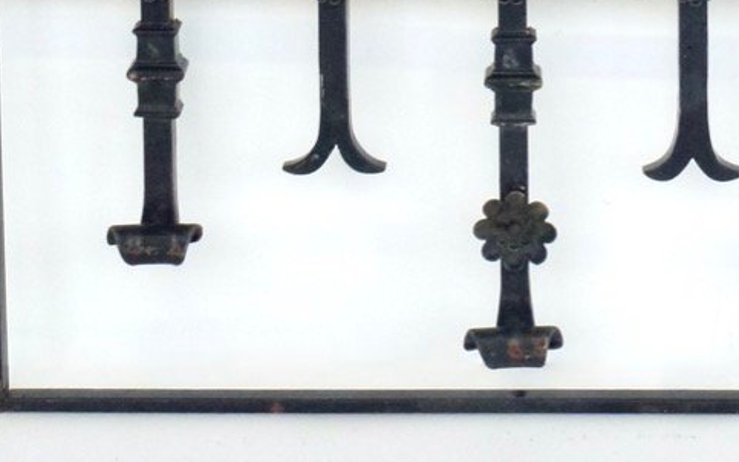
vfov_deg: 11.1
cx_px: 519
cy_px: -448
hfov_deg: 19.2
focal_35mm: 108
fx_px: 2175
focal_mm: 7.4
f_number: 3.9
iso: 400
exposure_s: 1/60
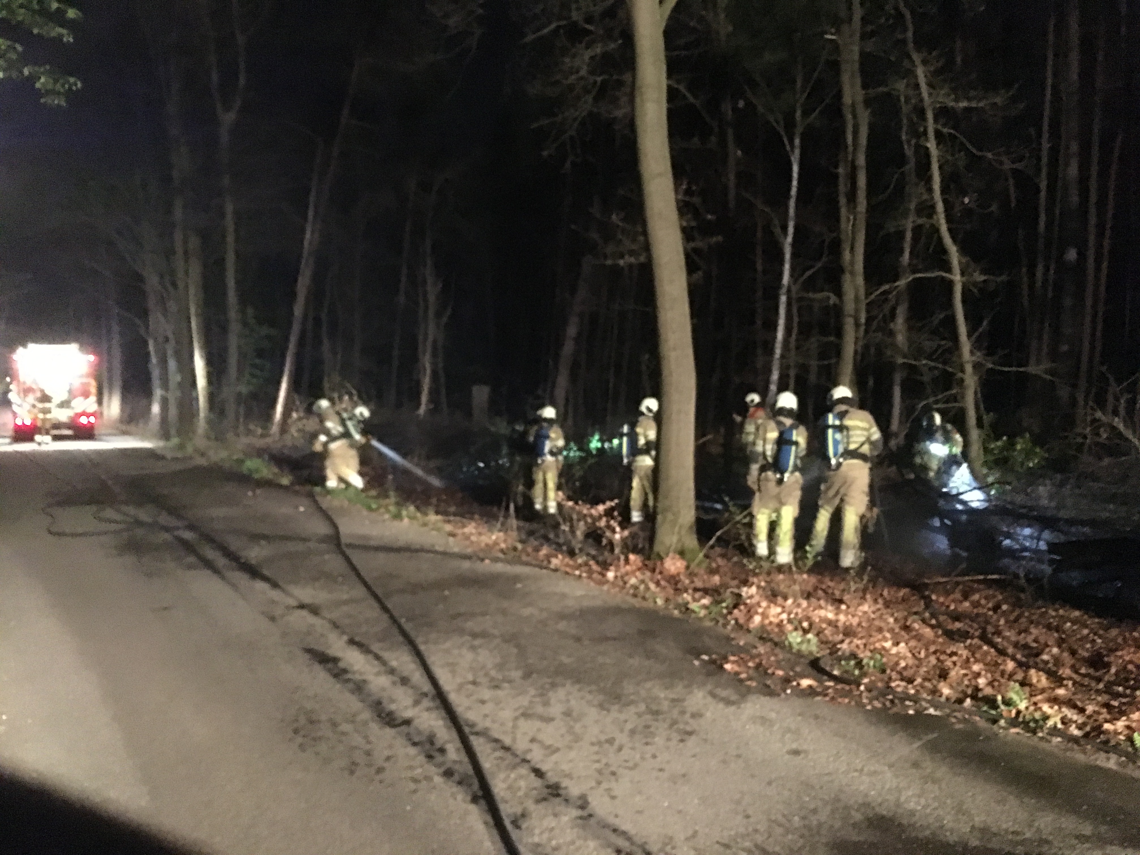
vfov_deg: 48.2
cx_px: 570
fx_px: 955
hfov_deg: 61.7
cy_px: 428
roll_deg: -0.6
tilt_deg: -3.0
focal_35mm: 29
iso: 1250
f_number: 2.2
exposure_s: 1/17
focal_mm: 4.15
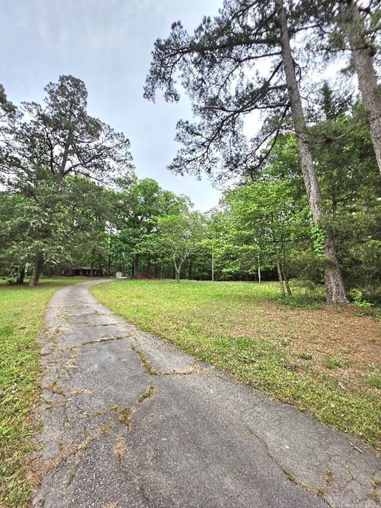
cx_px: 190
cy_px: 254
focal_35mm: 13
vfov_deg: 106.2
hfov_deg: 89.9
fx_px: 191
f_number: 1.9
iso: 32
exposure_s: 1/1667
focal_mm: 2.2
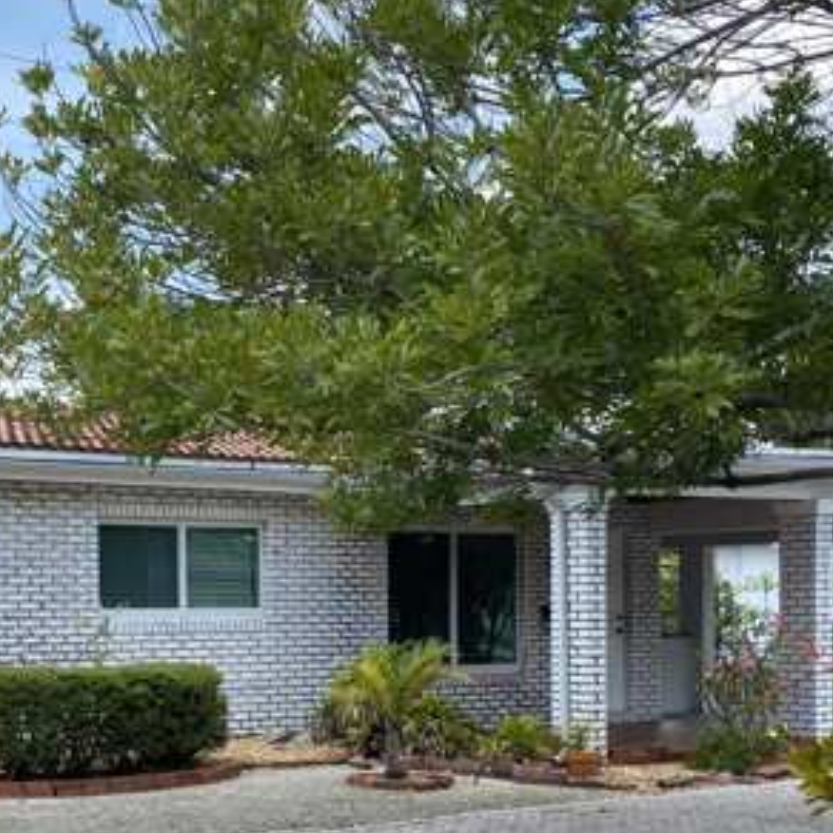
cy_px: 648
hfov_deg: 27.2
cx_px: 331
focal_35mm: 63
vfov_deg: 26.9
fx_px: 1715
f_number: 1.8
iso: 32
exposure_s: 1/1346
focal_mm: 4.25
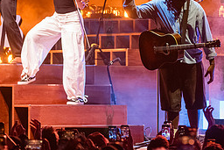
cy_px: 36
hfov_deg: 5.3
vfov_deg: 3.5
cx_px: 133
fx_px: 2440
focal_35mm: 392
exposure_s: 1/320
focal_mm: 155
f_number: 3.5
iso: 6400
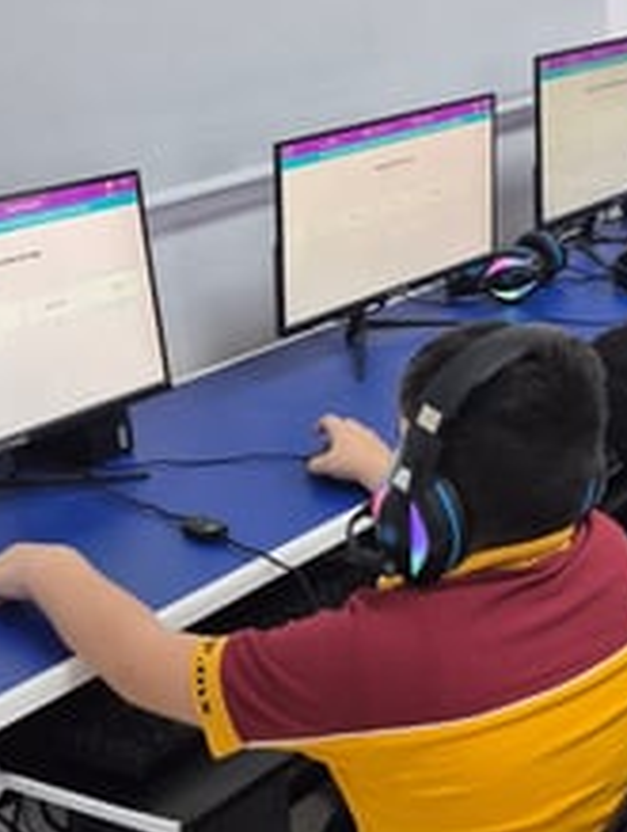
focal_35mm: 67
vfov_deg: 28.3
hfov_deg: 21.3
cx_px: 623
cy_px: 173
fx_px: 1613
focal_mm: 5.4
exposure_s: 1/120
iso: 250
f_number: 1.8
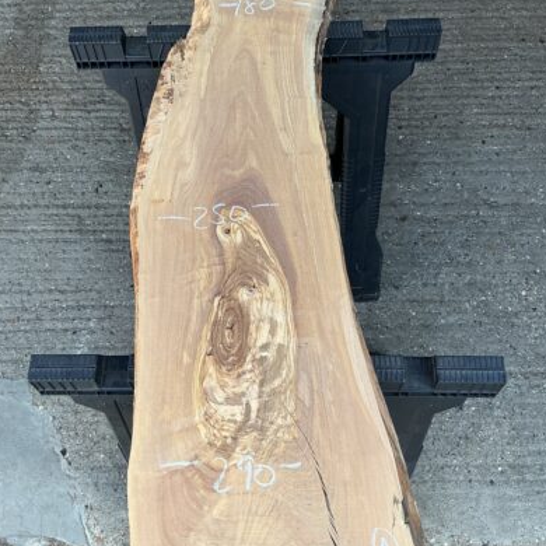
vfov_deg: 47.0
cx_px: 274
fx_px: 625
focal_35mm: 35
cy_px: 229
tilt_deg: -66.7
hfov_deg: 47.2
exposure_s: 1/120
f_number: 1.8
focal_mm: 3
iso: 20
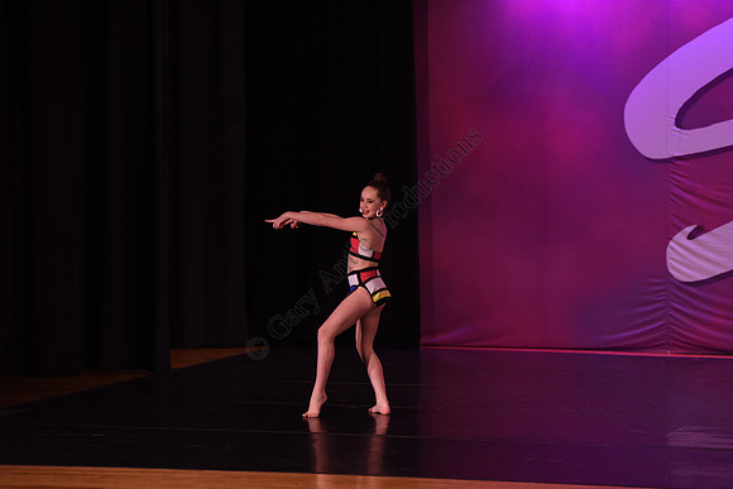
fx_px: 3055
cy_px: 244
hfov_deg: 13.7
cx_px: 366
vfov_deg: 9.2
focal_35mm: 150
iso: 2000
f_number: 4.5
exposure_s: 1/320
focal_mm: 150
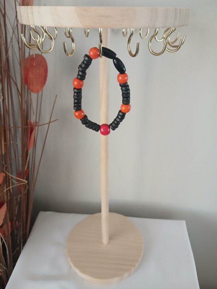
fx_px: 226
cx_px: 108
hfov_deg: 51.4
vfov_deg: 65.3
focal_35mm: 27
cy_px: 144
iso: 200
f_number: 1.8
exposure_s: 1/33.3
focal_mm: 3.98
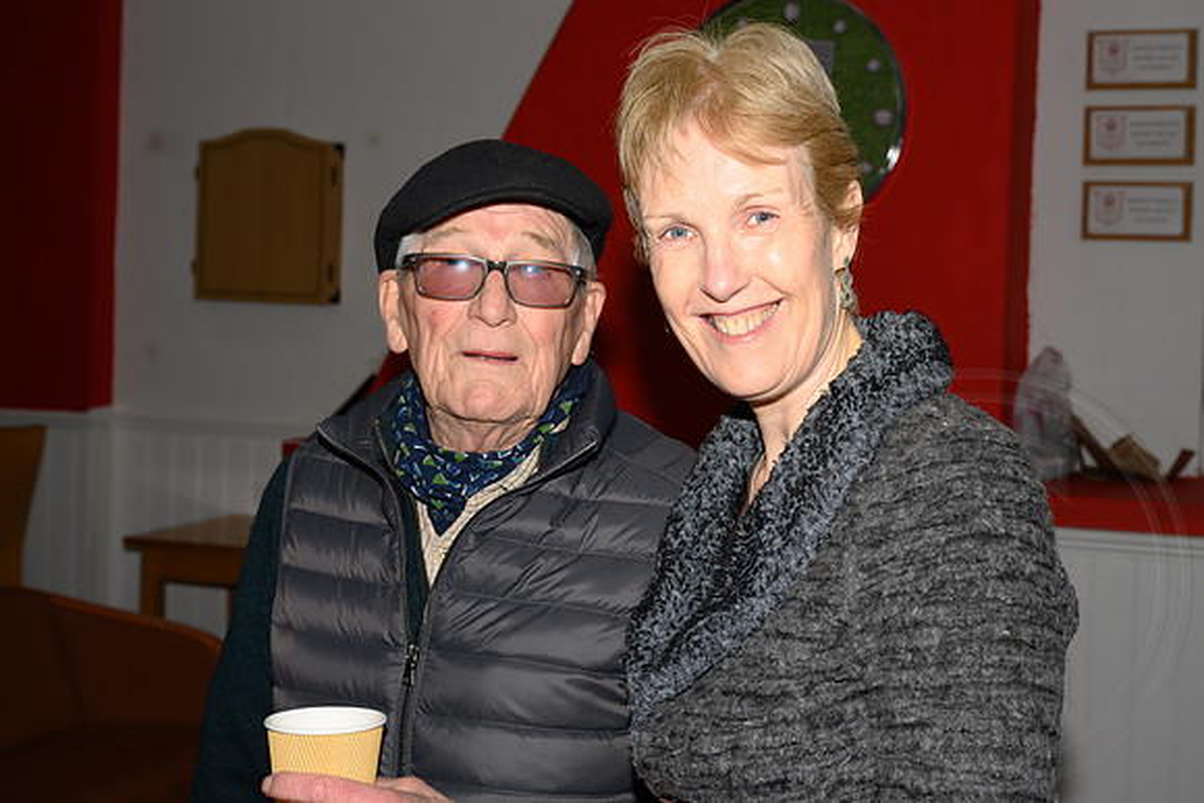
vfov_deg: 26.6
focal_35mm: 51
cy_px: 307
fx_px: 1695
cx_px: 699
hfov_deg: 39.0
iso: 64
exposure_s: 1/60
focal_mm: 41
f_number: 7.1
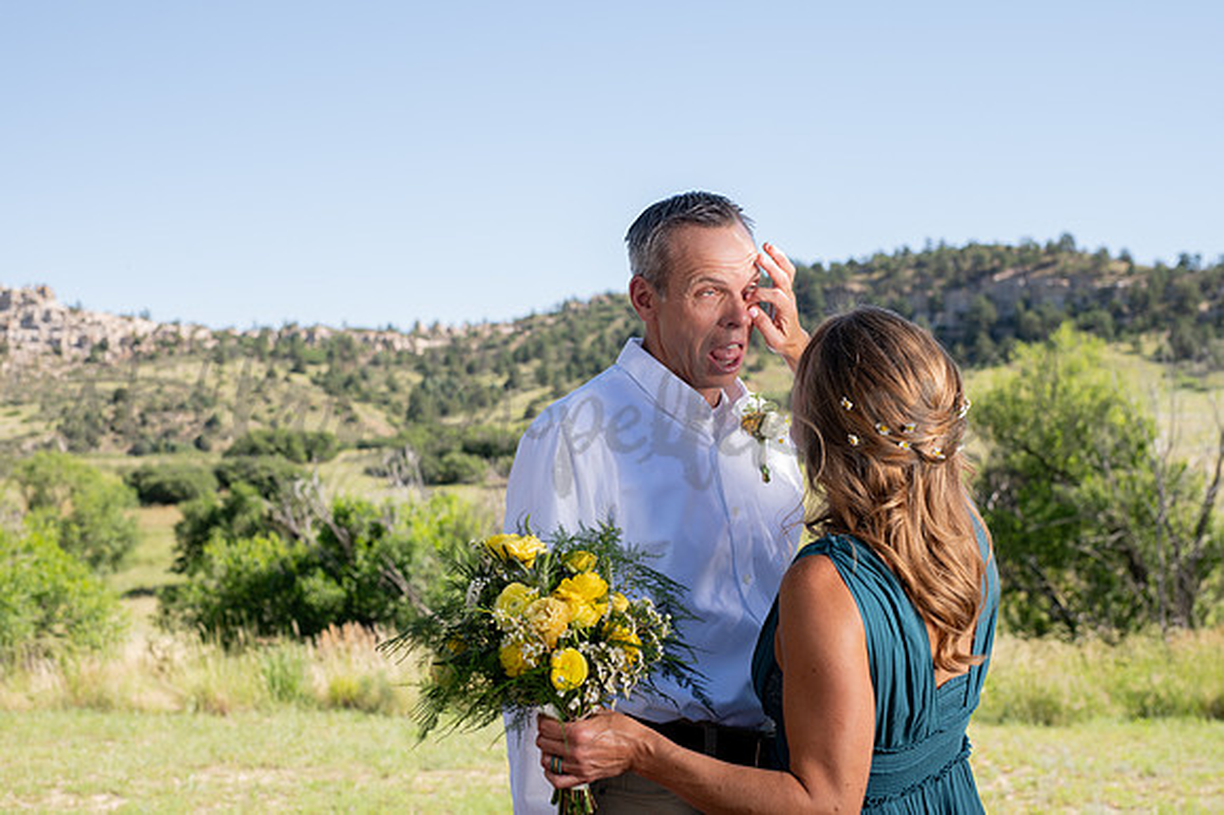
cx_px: 612
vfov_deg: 25.7
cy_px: 408
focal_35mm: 53
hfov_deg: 37.8
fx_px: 1787
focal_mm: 50
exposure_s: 1/200
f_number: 5.6
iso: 100
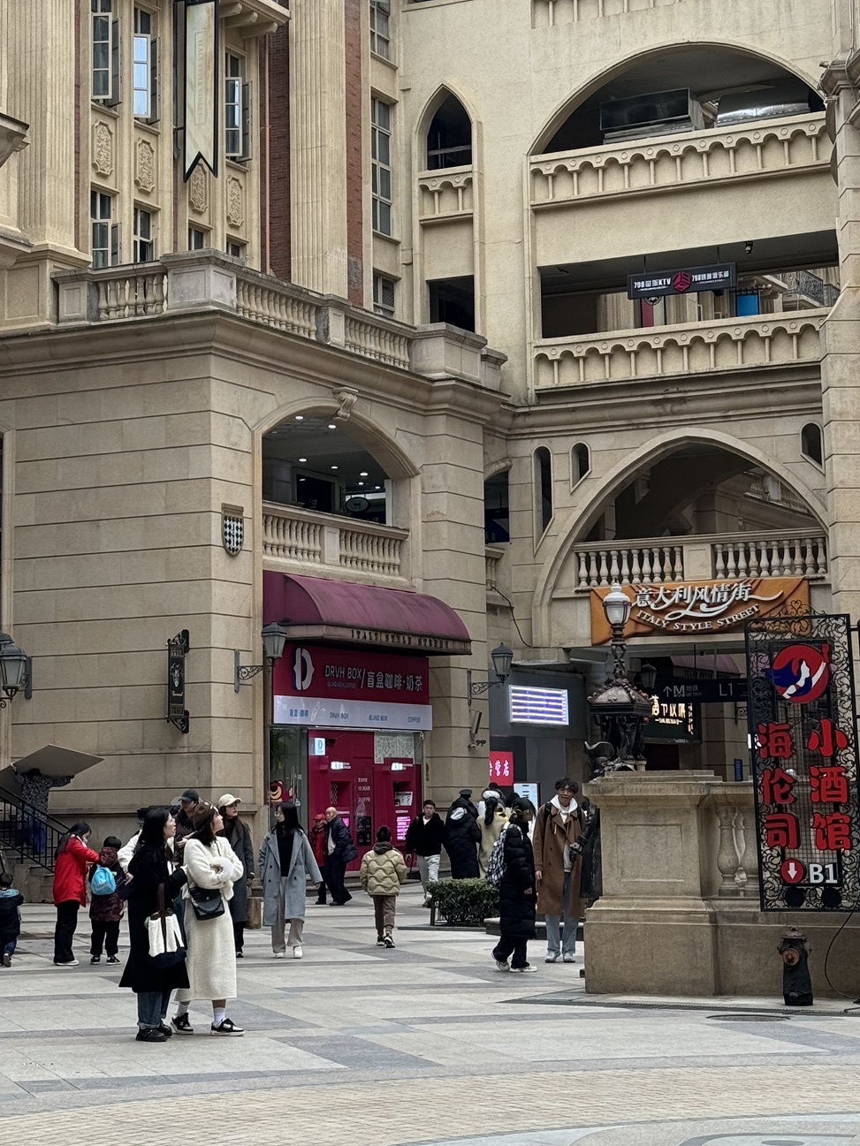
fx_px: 2451
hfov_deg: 19.9
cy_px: 362
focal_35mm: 74
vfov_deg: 26.1
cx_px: 358
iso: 64
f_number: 1.78
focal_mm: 6.86
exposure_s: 1/329
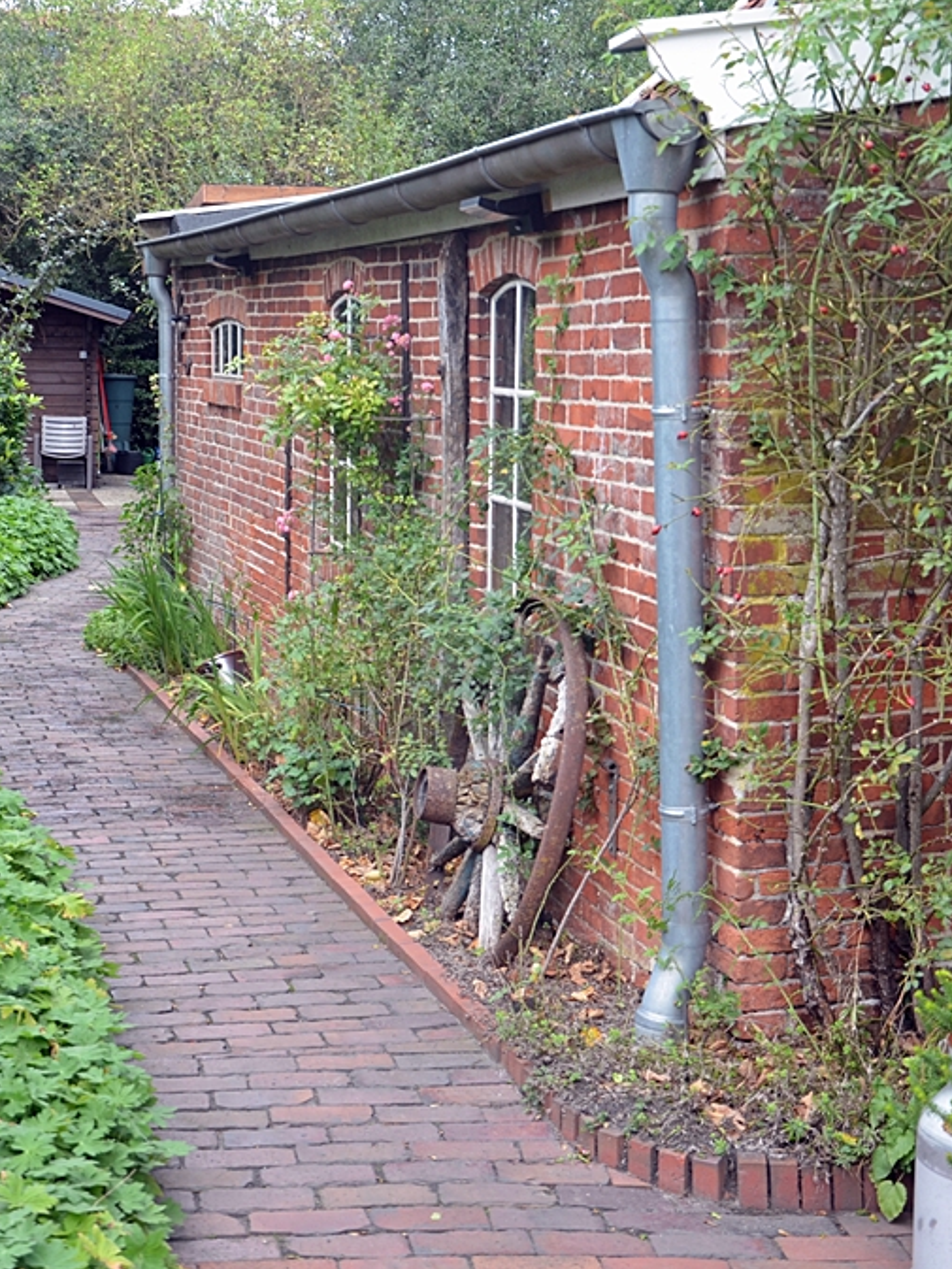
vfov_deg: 35.1
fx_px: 2006
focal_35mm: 55
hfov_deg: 26.6
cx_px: 353
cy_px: 634
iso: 200
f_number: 5.6
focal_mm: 25
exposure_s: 1/125
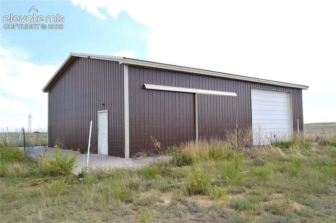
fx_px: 280
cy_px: 112
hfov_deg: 62.0
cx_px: 168
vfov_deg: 43.5
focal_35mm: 30
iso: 100
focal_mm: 20
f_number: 8
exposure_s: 1/200
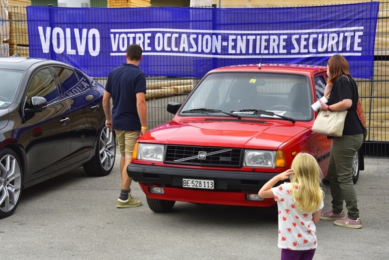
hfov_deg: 22.6
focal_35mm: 90
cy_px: 130
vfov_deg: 15.2
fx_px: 973
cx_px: 194
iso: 400
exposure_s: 1/200
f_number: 8
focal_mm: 90
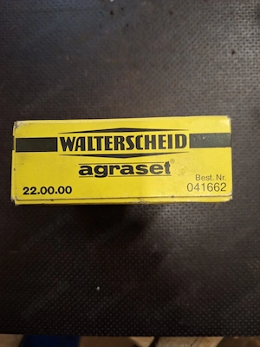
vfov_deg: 73.9
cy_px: 174
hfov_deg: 58.9
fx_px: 230
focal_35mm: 23
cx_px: 130
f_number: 1.8
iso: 400
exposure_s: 1/25
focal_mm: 5.54
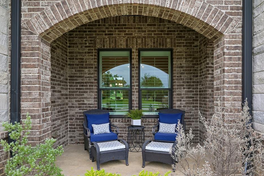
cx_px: 136
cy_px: 95
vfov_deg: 51.2
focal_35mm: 25
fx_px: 183
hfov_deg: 71.5
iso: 400
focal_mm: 23
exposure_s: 1/50
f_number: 8
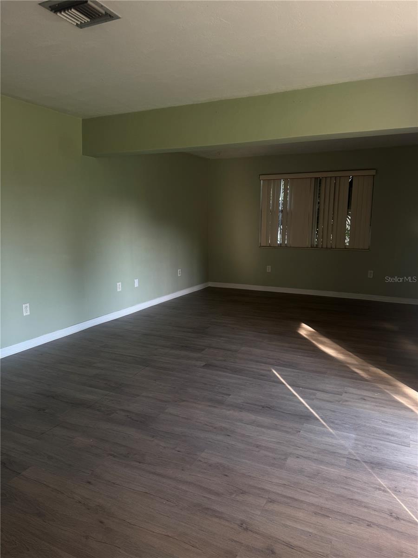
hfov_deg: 56.8
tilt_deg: -9.3
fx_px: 386
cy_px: 279
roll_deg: +0.4
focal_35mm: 24
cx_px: 209
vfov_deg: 71.6
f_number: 1.78
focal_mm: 6.76
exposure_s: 1/121
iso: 80
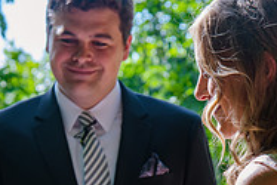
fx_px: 2033
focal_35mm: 264
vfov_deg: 5.2
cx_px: 81
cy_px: 204
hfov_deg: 7.8
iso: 200
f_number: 5.6
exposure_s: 1/160
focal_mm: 85
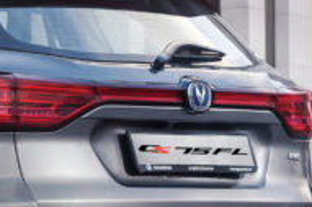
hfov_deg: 7.1
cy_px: 59
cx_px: -248
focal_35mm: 284
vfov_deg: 4.8
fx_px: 2459
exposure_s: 1/100
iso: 320
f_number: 7.1
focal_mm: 53
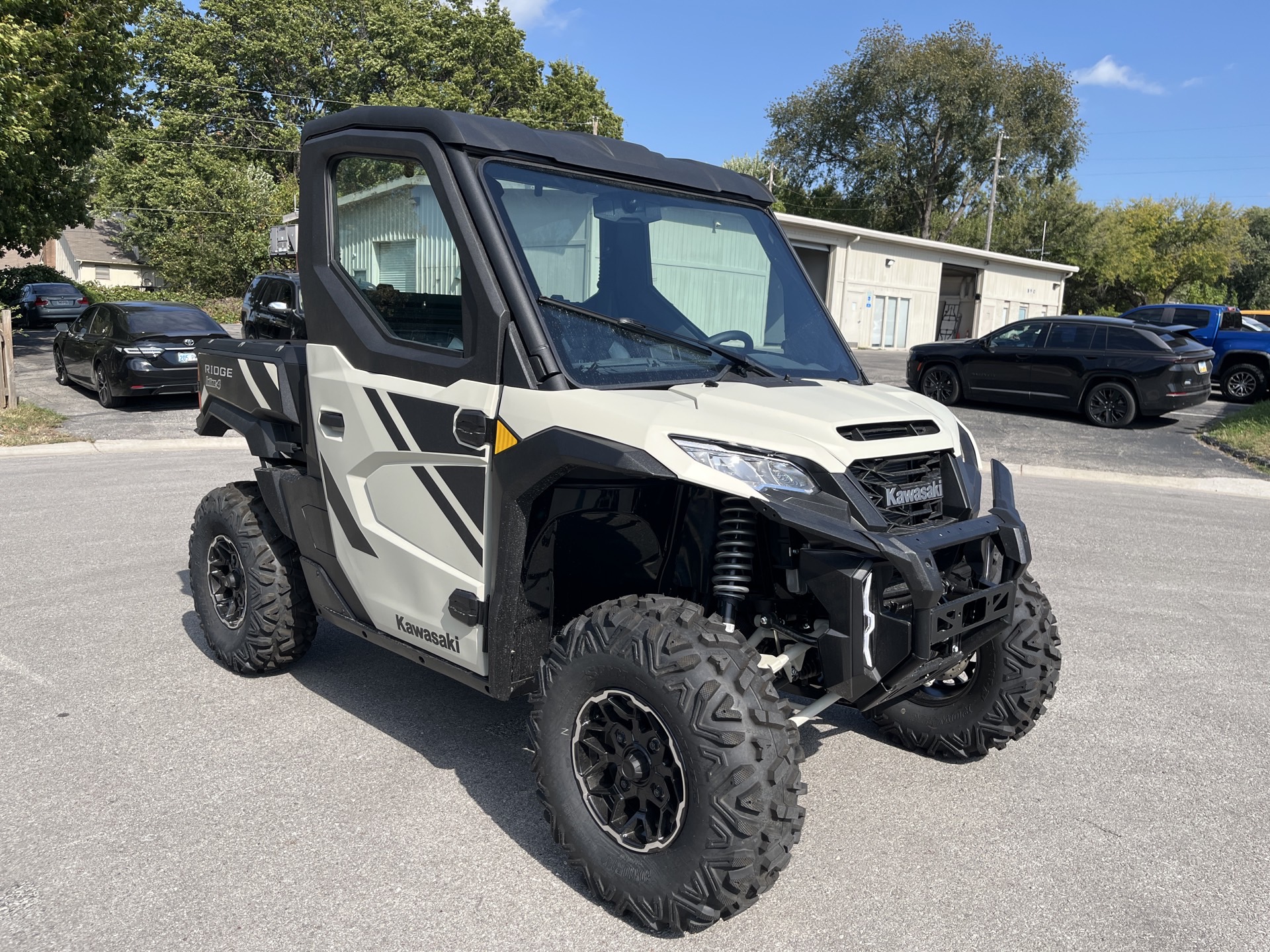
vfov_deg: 53.1
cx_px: 635
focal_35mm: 26
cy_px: 476
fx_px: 954
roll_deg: -2.3
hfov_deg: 67.3
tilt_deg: -9.1
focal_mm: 5.1
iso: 50
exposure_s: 1/2688
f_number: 1.6
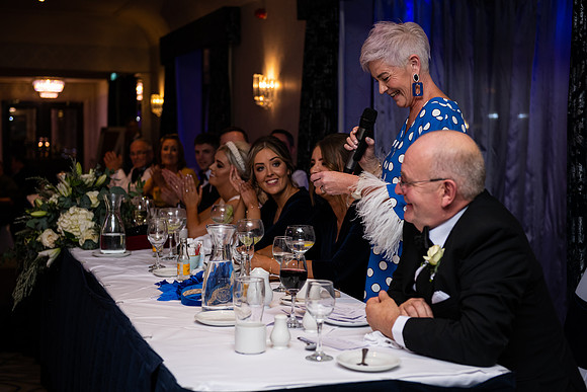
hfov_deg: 35.6
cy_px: 196
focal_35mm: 56
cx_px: 294
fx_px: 913
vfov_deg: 24.2
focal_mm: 56
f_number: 3.5
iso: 640
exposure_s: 1/160
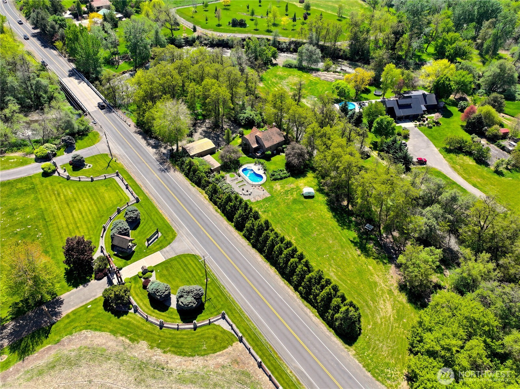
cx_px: 260
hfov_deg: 71.6
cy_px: 194
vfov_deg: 56.8
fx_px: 360
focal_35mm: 24
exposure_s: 1/1000
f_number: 2.8
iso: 100
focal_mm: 12.29
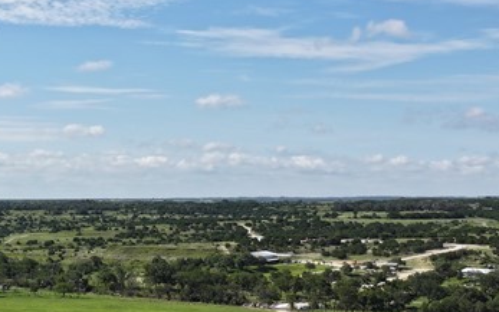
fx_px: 1020
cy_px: 191
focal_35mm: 75
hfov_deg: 26.6
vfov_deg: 17.4
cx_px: 49
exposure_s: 1/3200
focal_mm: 12.29
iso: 150
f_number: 2.8
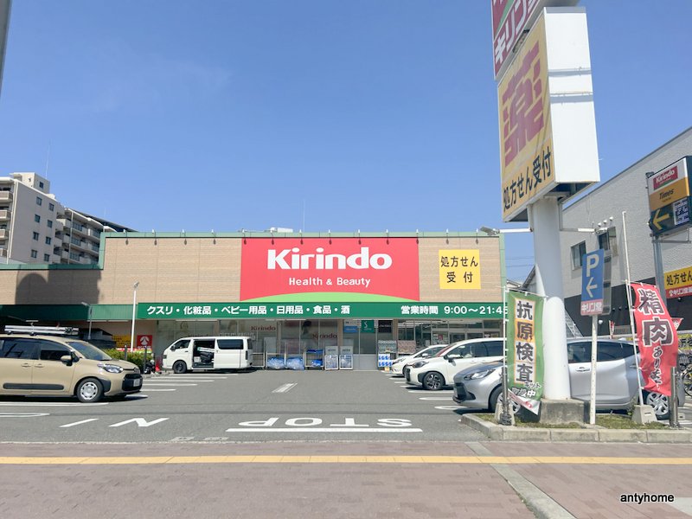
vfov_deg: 53.1
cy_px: 260
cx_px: 346
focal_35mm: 26
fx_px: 520
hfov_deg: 67.3
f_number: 1.5
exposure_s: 1/6993
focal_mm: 5.7
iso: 50
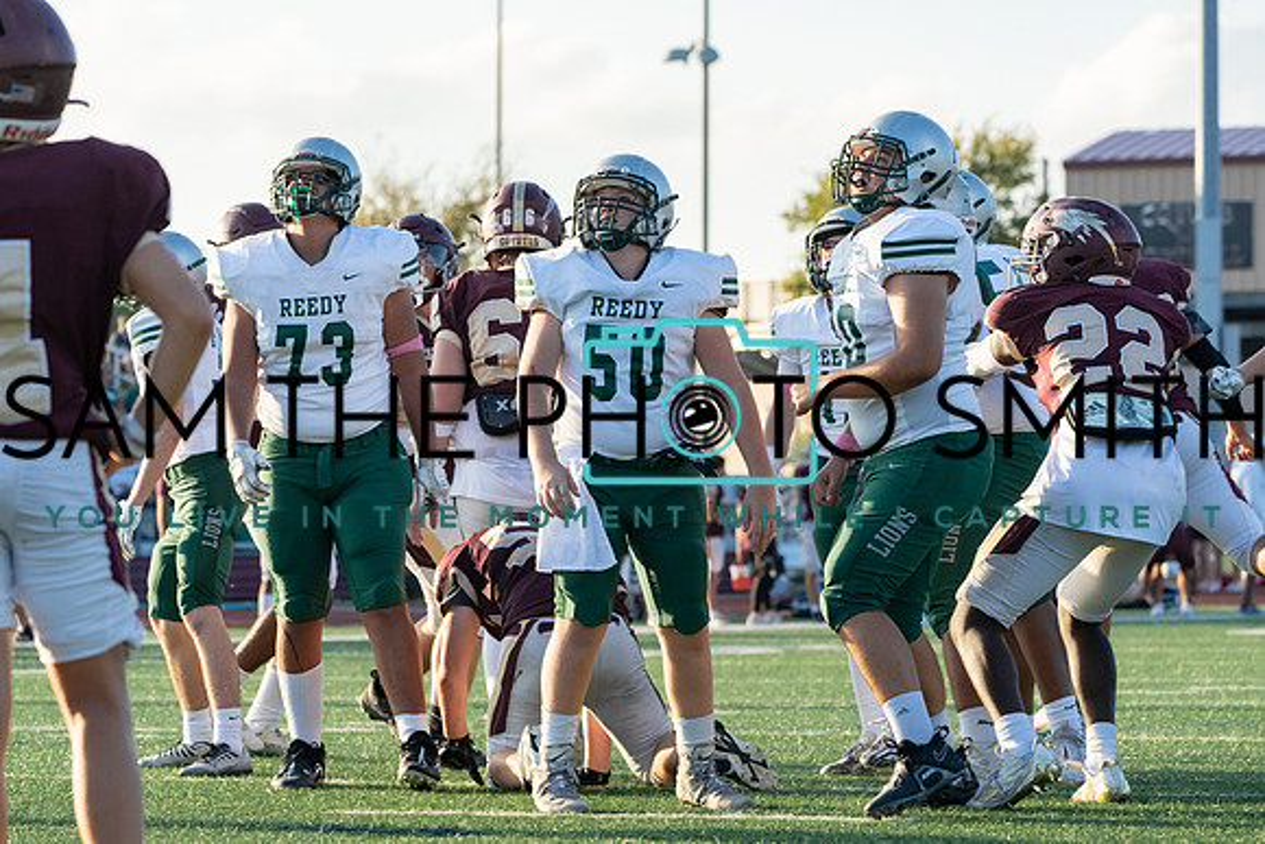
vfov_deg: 7.2
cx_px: 632
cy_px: 422
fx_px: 6748
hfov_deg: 10.7
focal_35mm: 192
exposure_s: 1/1250
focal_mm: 192
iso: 1600
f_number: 8
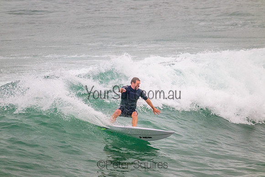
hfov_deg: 2.6
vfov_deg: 1.7
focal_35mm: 800
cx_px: 132
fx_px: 5890
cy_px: 88
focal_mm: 800
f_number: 11
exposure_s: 1/1250
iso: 4000
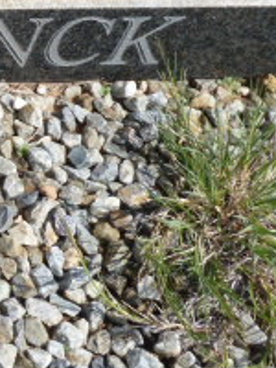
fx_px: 850
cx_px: -224
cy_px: 9
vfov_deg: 23.5
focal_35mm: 80
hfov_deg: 15.7
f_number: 4.5
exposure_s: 1/400
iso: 80
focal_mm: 4.1
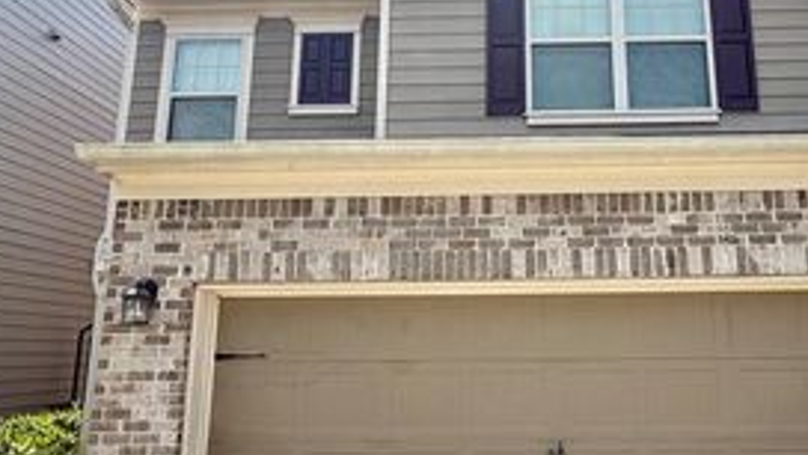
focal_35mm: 28
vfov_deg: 41.5
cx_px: 508
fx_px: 600
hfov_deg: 66.8
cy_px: 233
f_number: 2.2
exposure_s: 1/799
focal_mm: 2.22
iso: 32
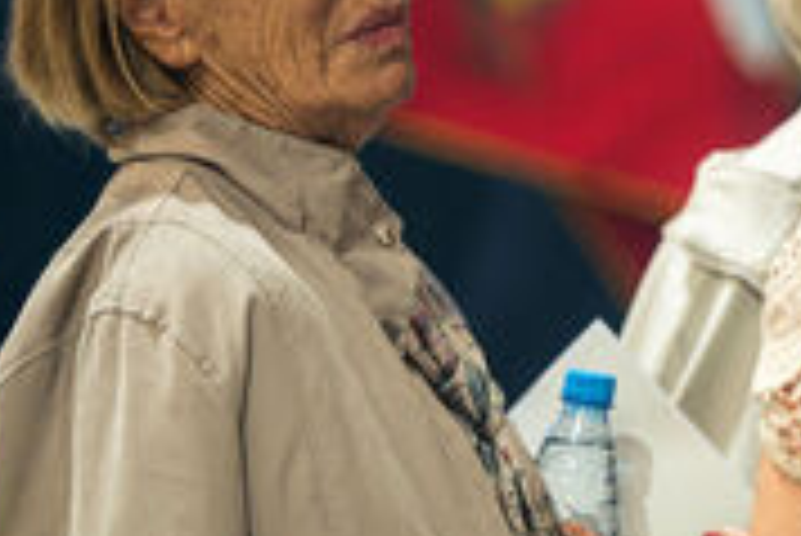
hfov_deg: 5.1
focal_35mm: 404
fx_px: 8996
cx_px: 729
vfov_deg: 3.4
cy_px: 90
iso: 3600
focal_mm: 160
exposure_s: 1/250
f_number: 2.8
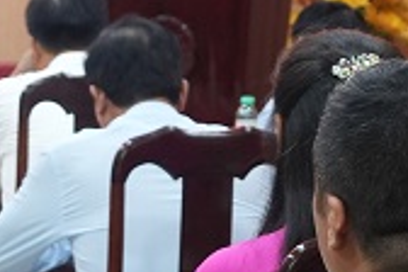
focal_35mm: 220
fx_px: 2493
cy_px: 126
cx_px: -318
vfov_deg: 6.2
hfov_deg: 9.0
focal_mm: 24
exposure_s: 1/40
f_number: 2.8
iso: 640
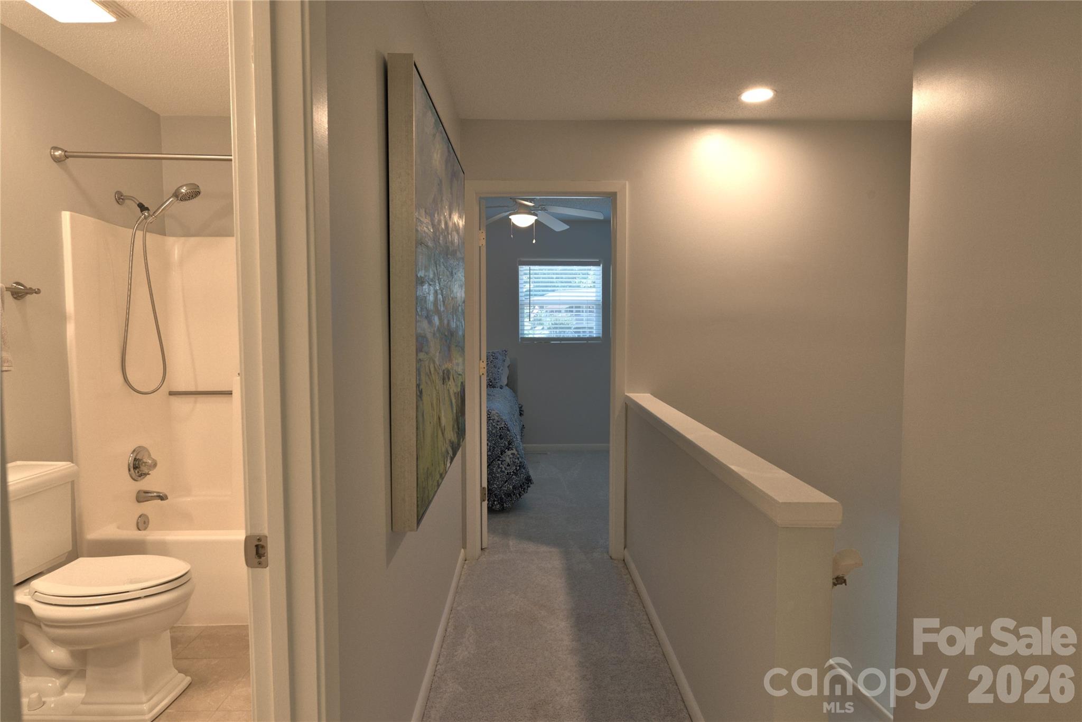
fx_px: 601
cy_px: 361
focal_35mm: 20
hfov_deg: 84.0
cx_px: 541
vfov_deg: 62.0
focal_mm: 20
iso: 100
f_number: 7.1
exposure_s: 1/5
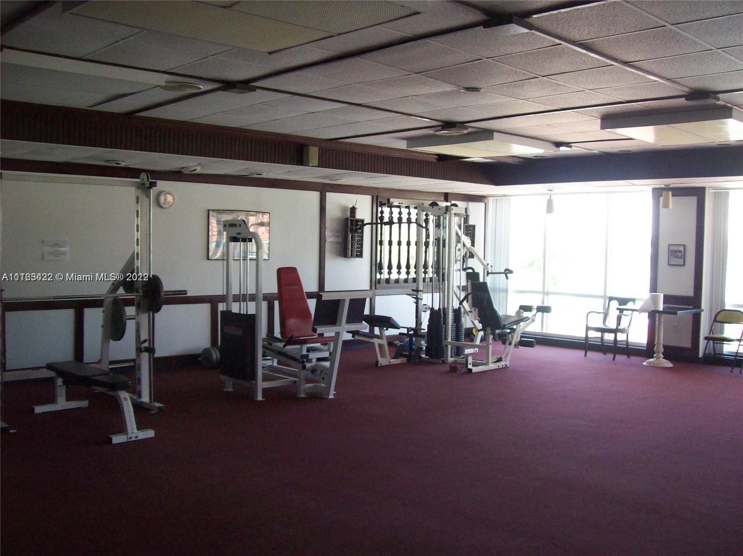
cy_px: 278
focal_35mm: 36
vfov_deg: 39.6
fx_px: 772
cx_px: 372
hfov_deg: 51.4
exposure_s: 1/128
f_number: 2.7
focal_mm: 6
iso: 232
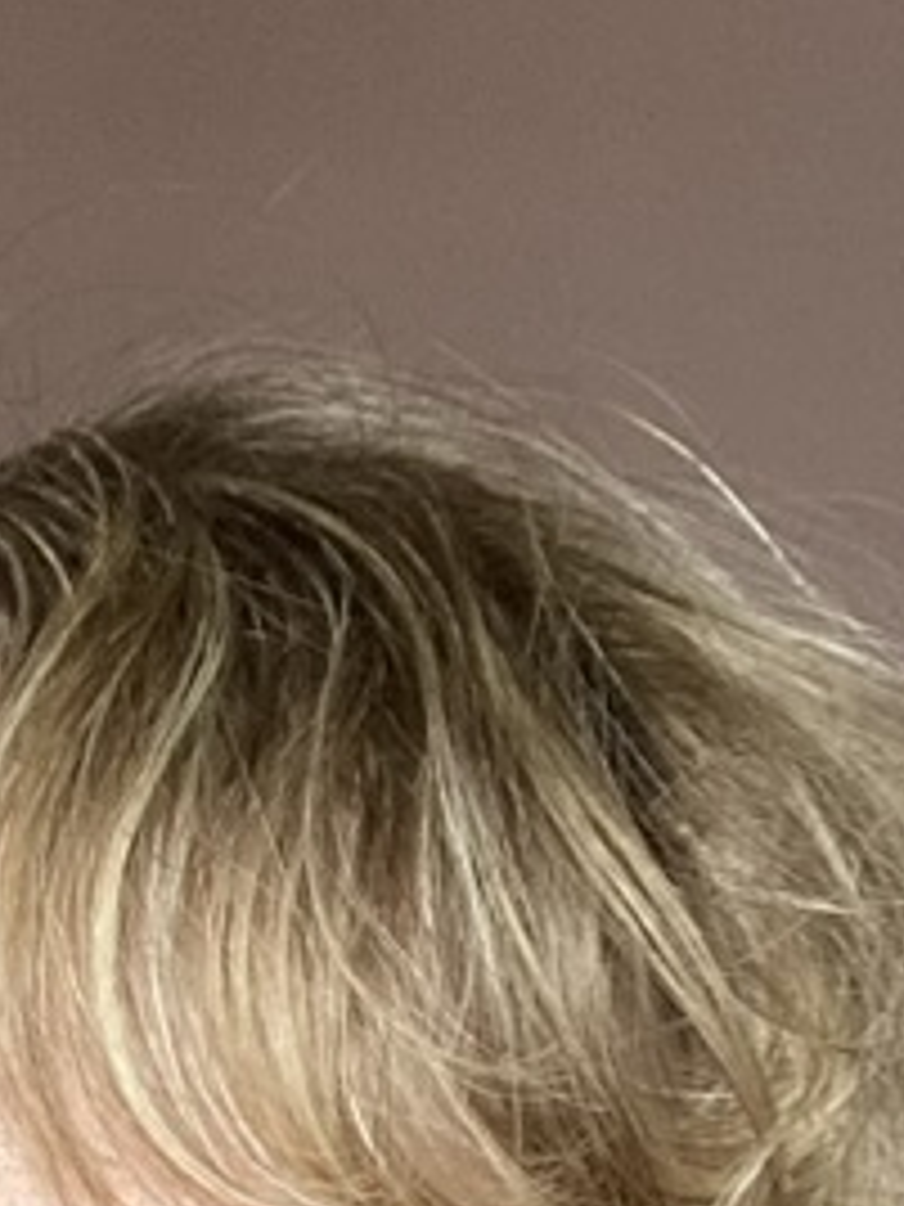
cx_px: 180
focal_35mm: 122
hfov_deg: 12.1
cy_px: 2052
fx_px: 4248
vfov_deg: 14.5
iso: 125
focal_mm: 2.87
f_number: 2.2
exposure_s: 1/60
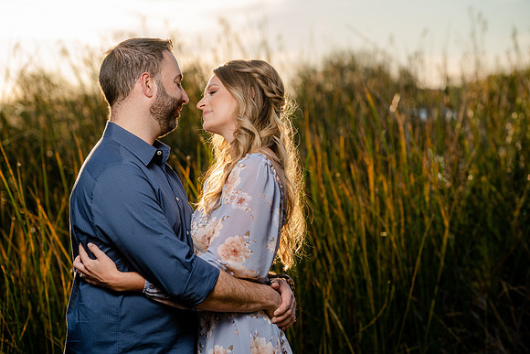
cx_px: 265
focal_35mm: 127
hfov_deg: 16.1
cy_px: 177
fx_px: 1870
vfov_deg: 10.8
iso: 50
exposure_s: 1/250
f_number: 5
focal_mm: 127
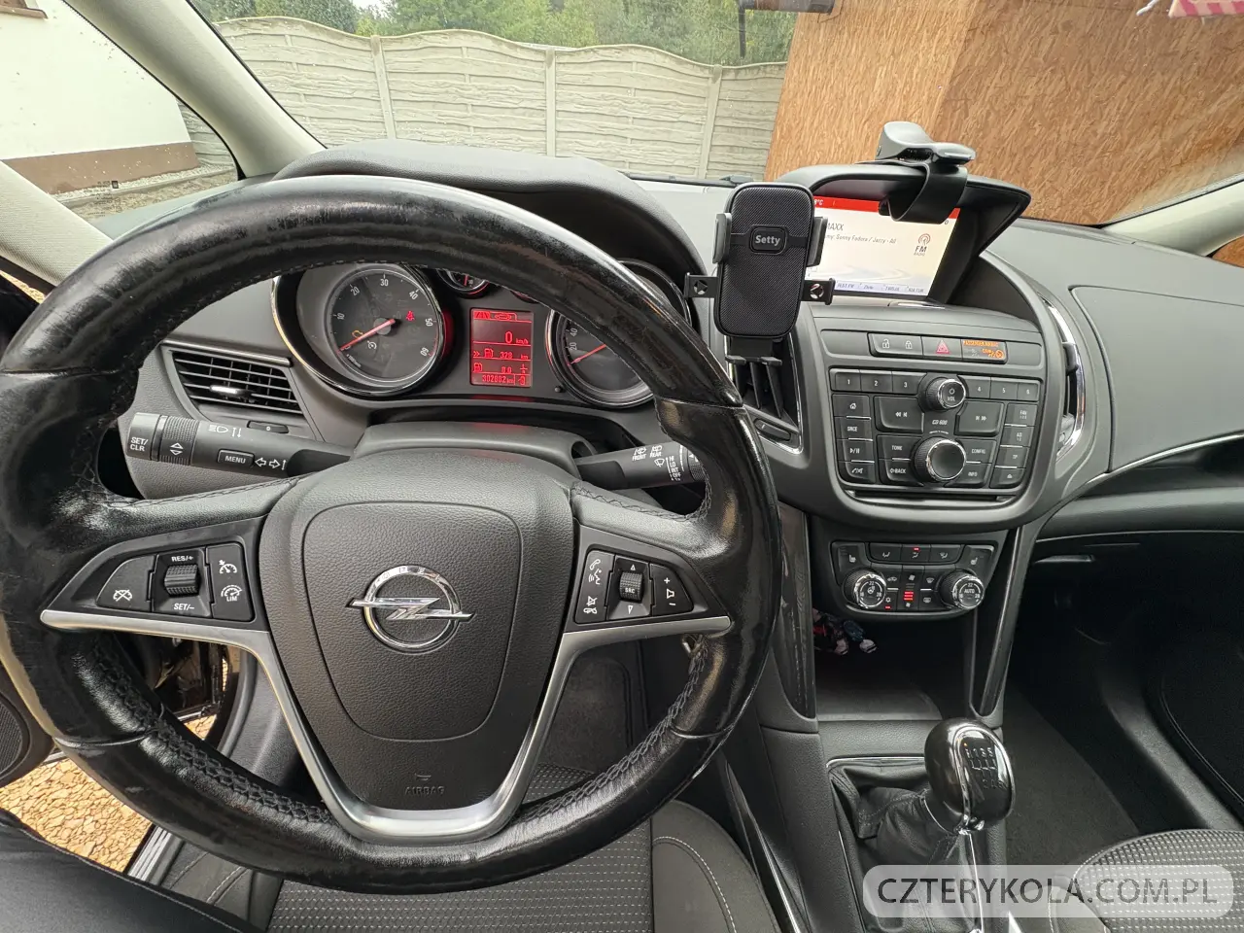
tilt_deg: -36.2
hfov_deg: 102.1
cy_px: 466
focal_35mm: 14
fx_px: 503
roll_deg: -5.4
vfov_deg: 85.7
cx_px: 622
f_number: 2.2
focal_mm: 2.22
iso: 250
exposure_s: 1/60
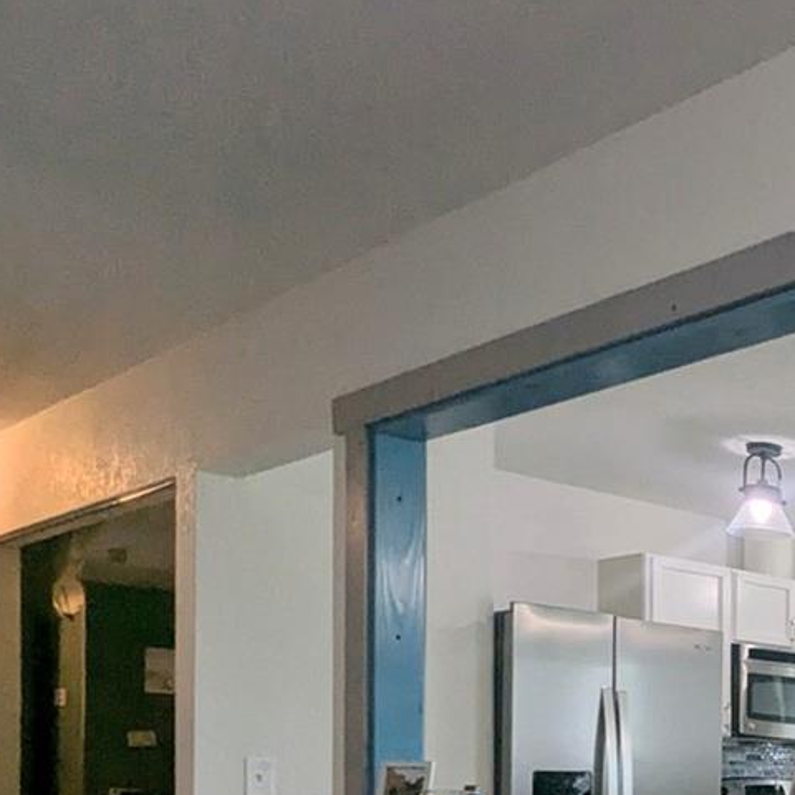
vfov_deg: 33.3
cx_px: 1085
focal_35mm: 47
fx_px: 1221
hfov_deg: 28.3
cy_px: 775
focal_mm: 2.35
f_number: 2.2
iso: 91
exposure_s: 1/120
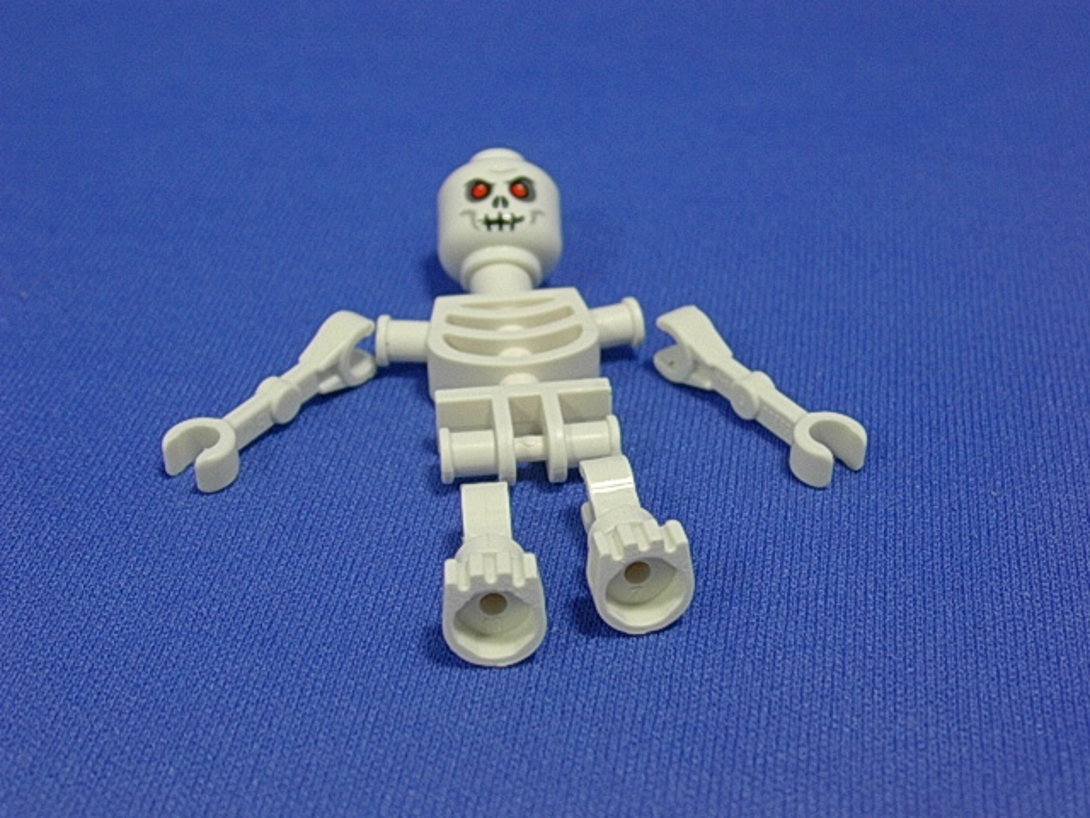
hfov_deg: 32.2
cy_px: 409
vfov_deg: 24.4
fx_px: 1889
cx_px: 545
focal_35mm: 60
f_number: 3.4
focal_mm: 9
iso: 70
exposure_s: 1/41.4
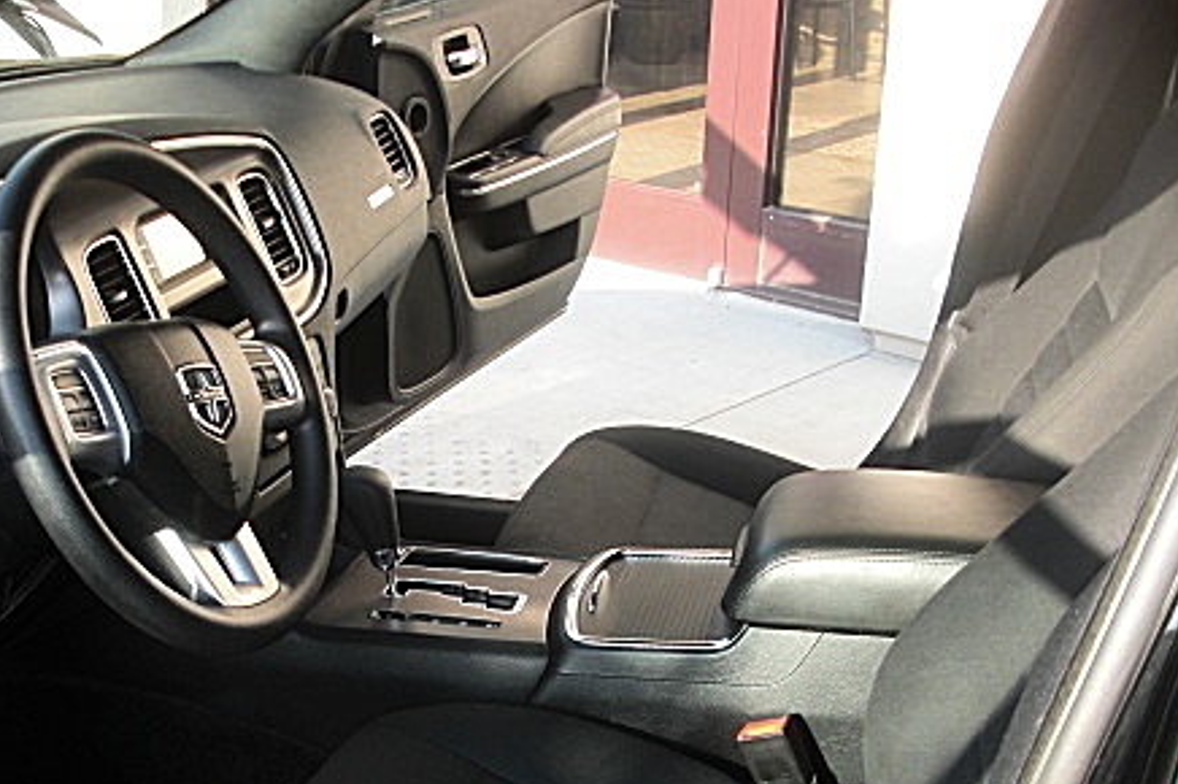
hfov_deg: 35.9
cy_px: 627
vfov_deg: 24.2
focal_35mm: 55
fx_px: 1798
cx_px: 384
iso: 50
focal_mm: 6.3
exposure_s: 1/100
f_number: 2.8
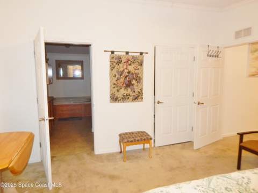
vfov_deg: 61.0
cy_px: 96
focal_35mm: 22
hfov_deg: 76.4
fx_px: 164
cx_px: 129
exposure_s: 1/30
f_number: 3
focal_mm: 4
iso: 200
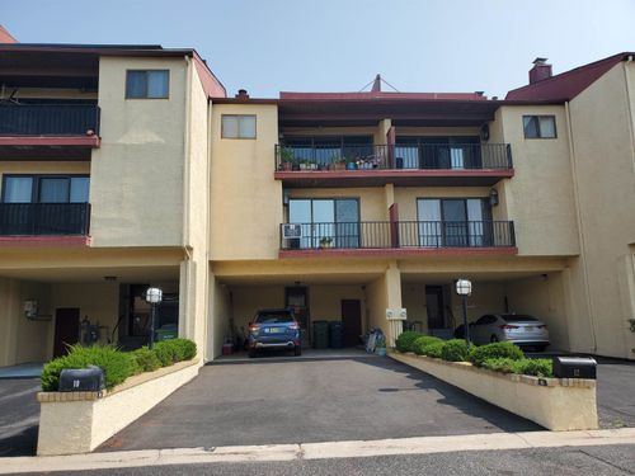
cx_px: 318
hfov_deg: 67.3
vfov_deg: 53.1
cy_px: 238
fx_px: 477
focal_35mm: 26
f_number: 2.4
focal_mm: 4.3
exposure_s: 1/1493
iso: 50
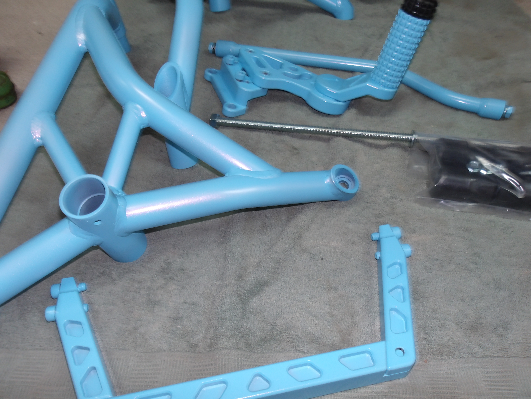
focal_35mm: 27
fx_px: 414
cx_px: 266
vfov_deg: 51.4
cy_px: 200
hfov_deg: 65.3
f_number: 3
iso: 125
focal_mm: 4.9
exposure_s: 1/15
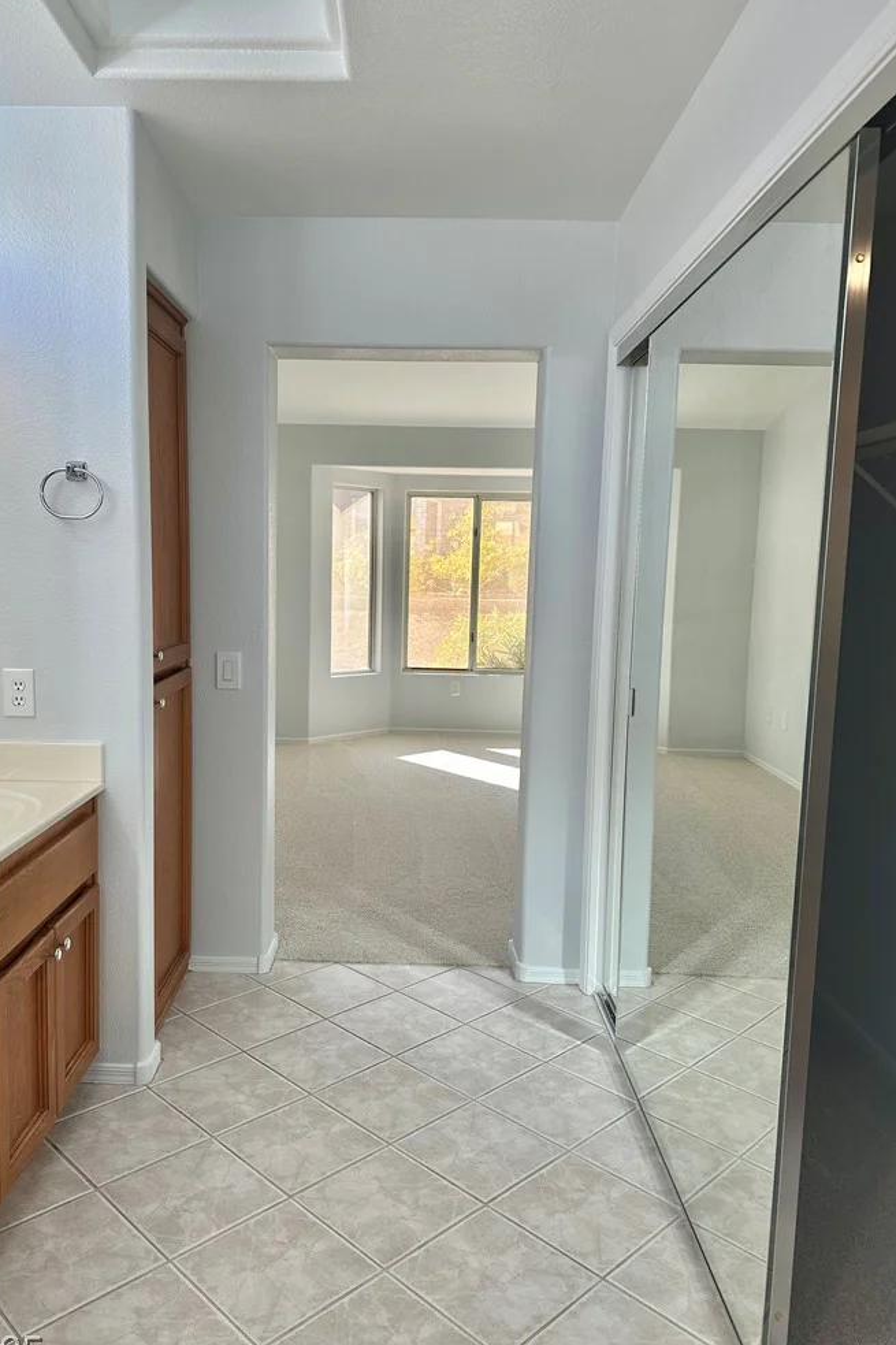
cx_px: 383
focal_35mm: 26
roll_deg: -2.2
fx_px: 971
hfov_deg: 49.4
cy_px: 690
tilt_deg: -6.0
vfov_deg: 69.4
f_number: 1.78
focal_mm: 6.86
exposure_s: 1/345
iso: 80
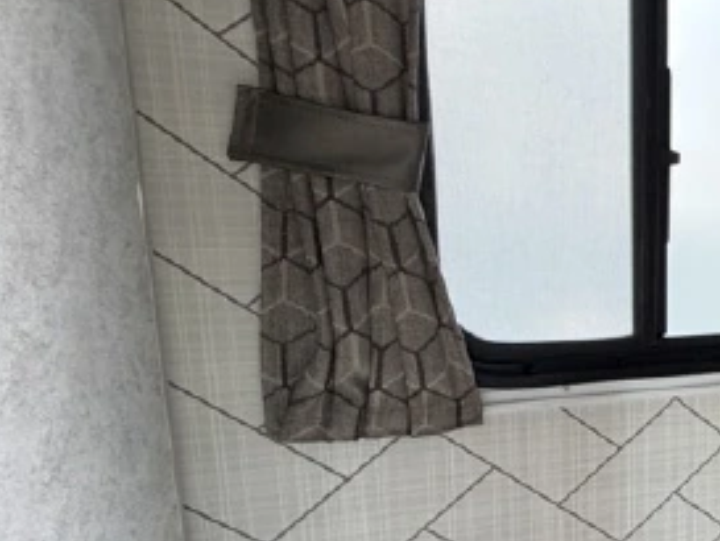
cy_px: 309
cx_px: 997
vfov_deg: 35.1
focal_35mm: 41
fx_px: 853
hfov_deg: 31.5
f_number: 2.2
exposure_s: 1/121
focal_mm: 2.22
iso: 200
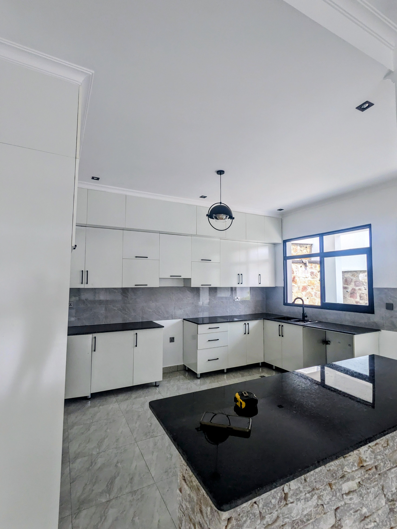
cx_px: 198
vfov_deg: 94.5
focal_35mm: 16
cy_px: 264
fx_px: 245
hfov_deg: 78.1
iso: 31
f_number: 2.2
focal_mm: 2.22
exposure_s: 1/291
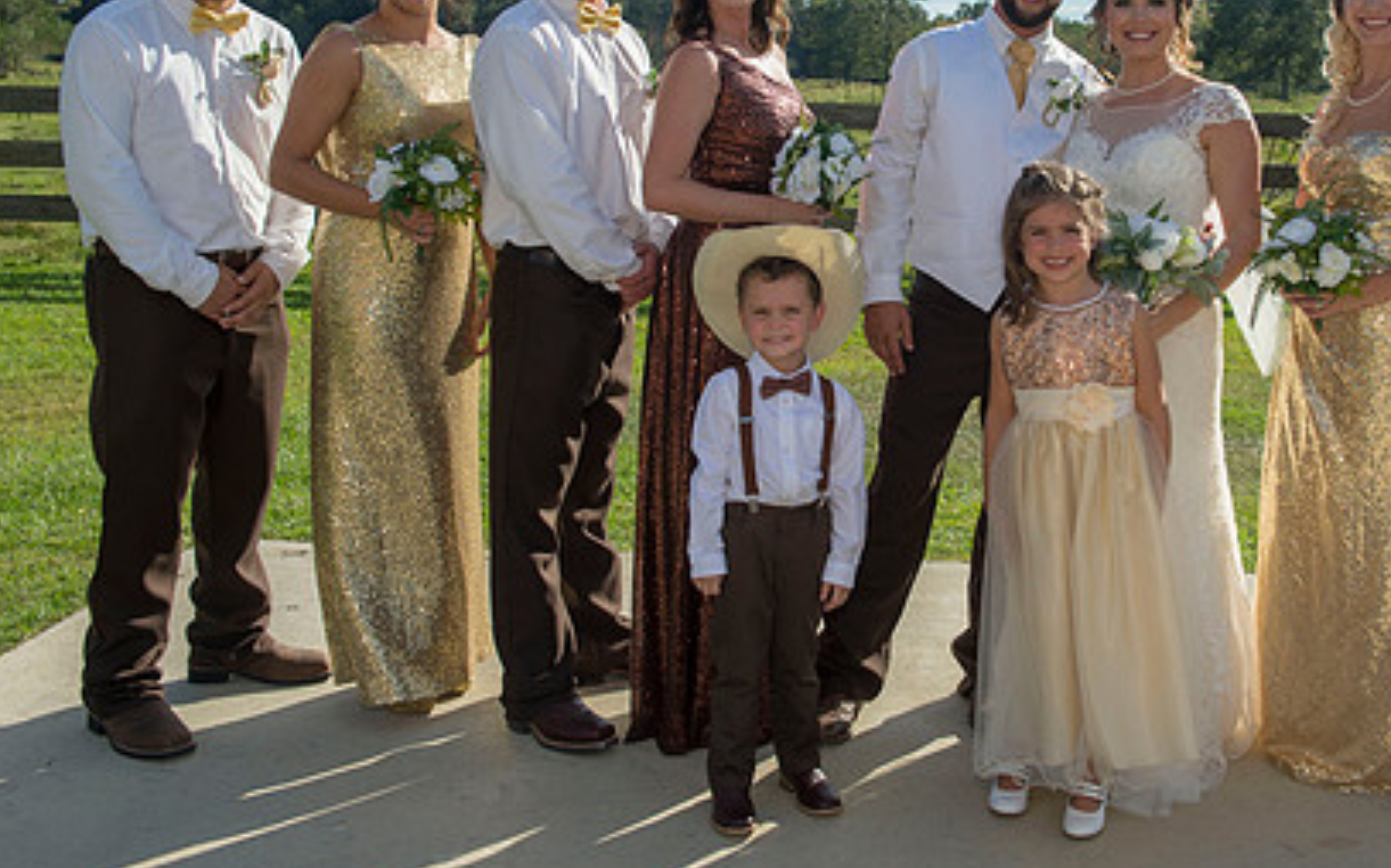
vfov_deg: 28.3
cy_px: 263
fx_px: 1705
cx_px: 906
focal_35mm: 45
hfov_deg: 43.9
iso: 200
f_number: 6.3
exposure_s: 1/800
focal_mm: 31
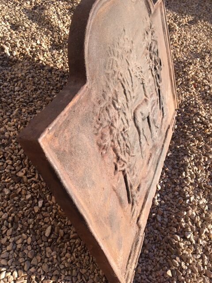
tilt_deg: -46.8
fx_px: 237
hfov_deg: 48.2
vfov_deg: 61.7
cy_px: 142
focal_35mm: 29
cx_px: 106
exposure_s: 1/413
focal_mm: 4.15
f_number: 2.2
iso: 25
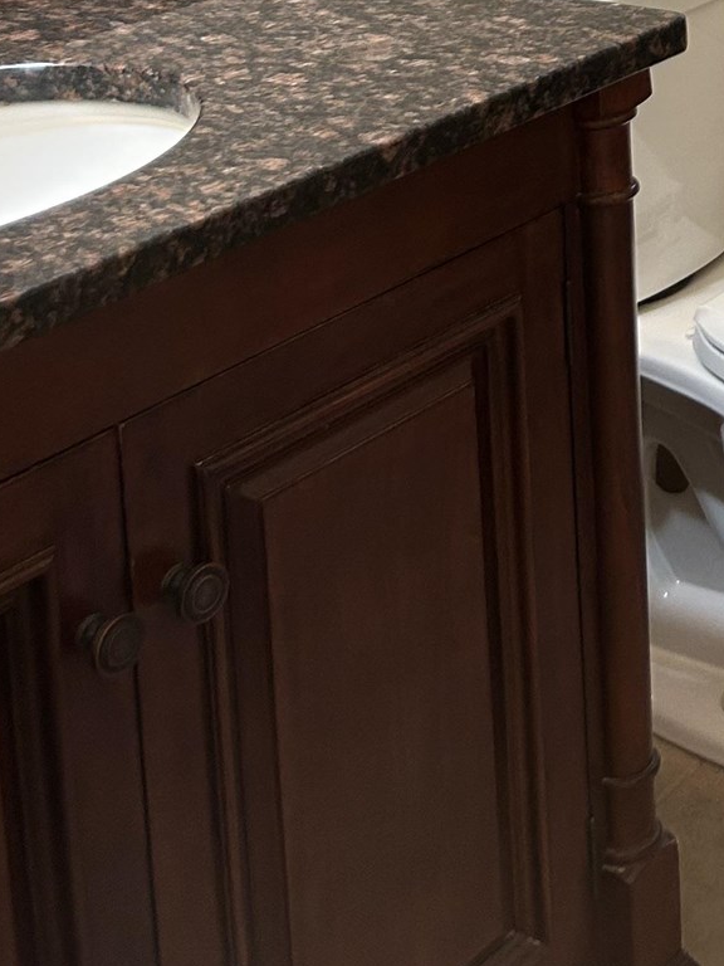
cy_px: -327
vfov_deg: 22.2
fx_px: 2175
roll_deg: +1.4
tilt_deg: -8.0
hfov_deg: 17.3
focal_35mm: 78
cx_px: 1048
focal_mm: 5.7
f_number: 1.5
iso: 125
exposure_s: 1/60
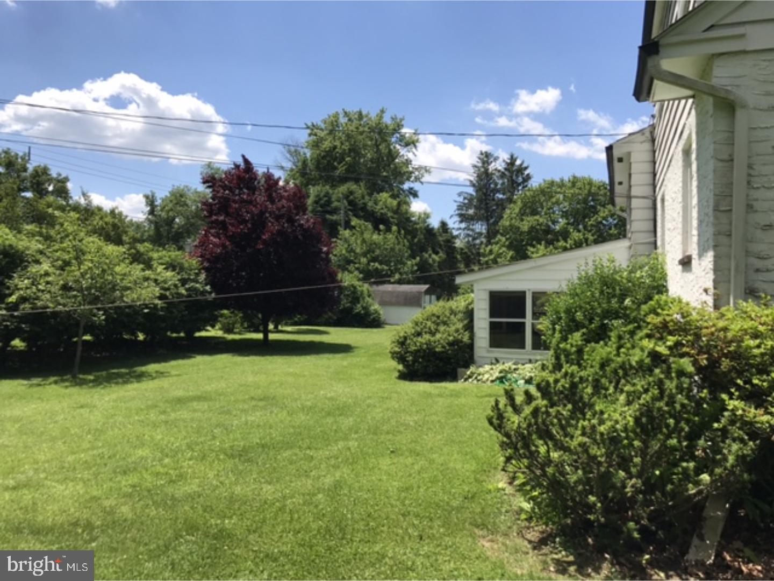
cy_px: 290
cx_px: 387
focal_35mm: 28
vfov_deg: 49.7
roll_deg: +0.0
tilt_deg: +0.5
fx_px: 626
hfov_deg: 63.4
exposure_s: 1/2398
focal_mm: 3.99
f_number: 1.8
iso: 20
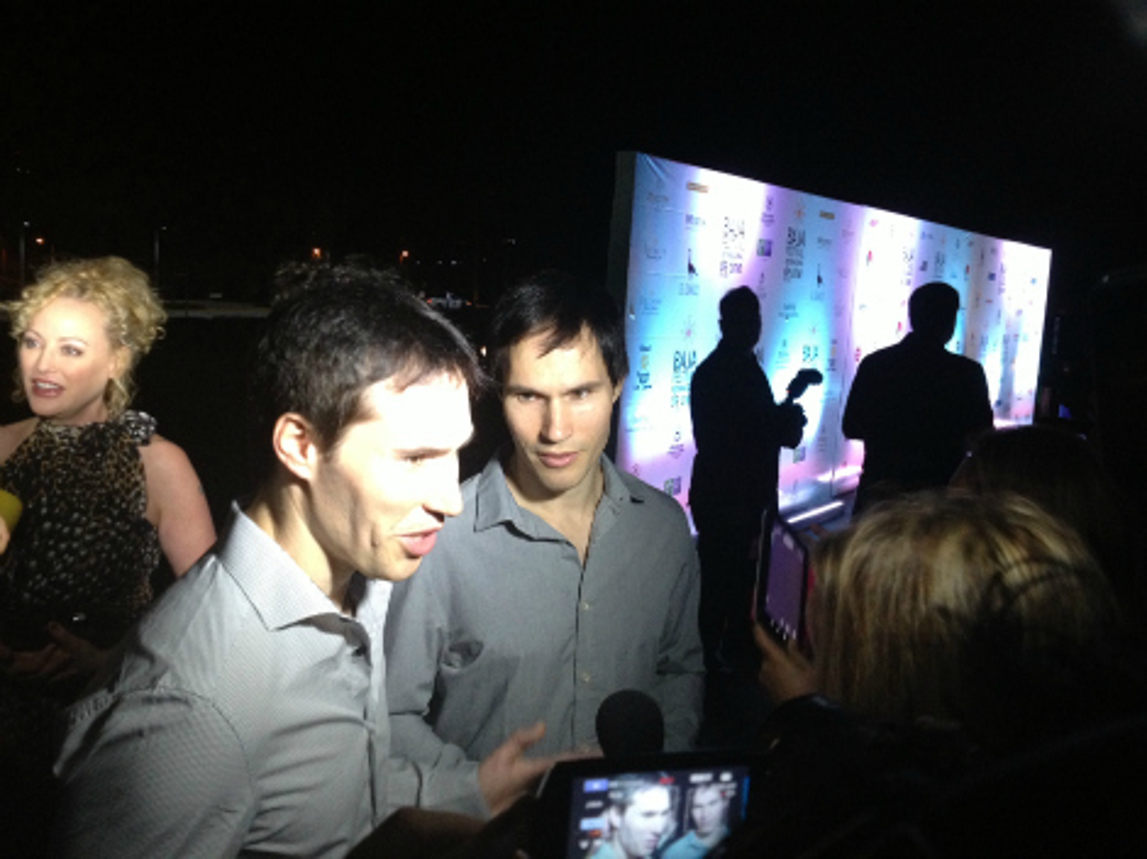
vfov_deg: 40.7
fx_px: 1159
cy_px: 430
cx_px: 574
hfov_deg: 52.6
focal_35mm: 35
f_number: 2.4
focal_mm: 4.28
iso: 250
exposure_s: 1/20
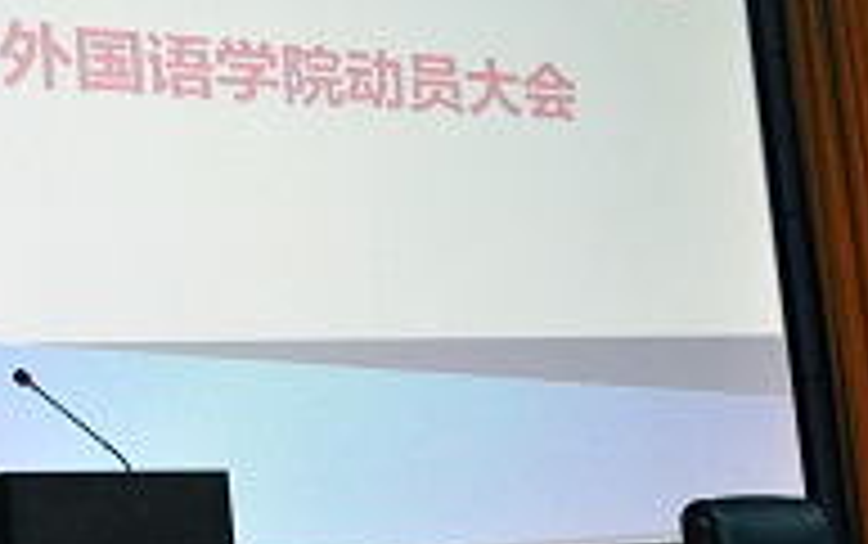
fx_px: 2249
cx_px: 70
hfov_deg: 21.3
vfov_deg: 13.8
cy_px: 200
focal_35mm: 95
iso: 1000
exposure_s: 1/60
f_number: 4
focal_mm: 28
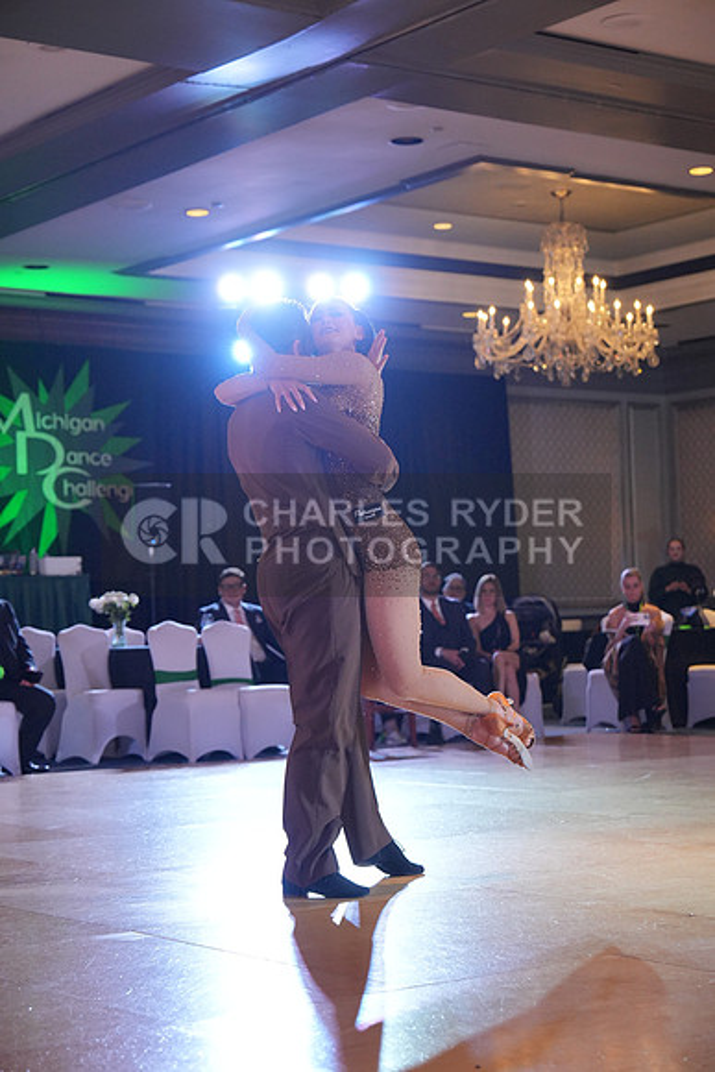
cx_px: 358
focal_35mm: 69
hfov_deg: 19.7
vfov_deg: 29.2
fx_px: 2054
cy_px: 536
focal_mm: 69
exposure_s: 1/400
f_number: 4
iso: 3200
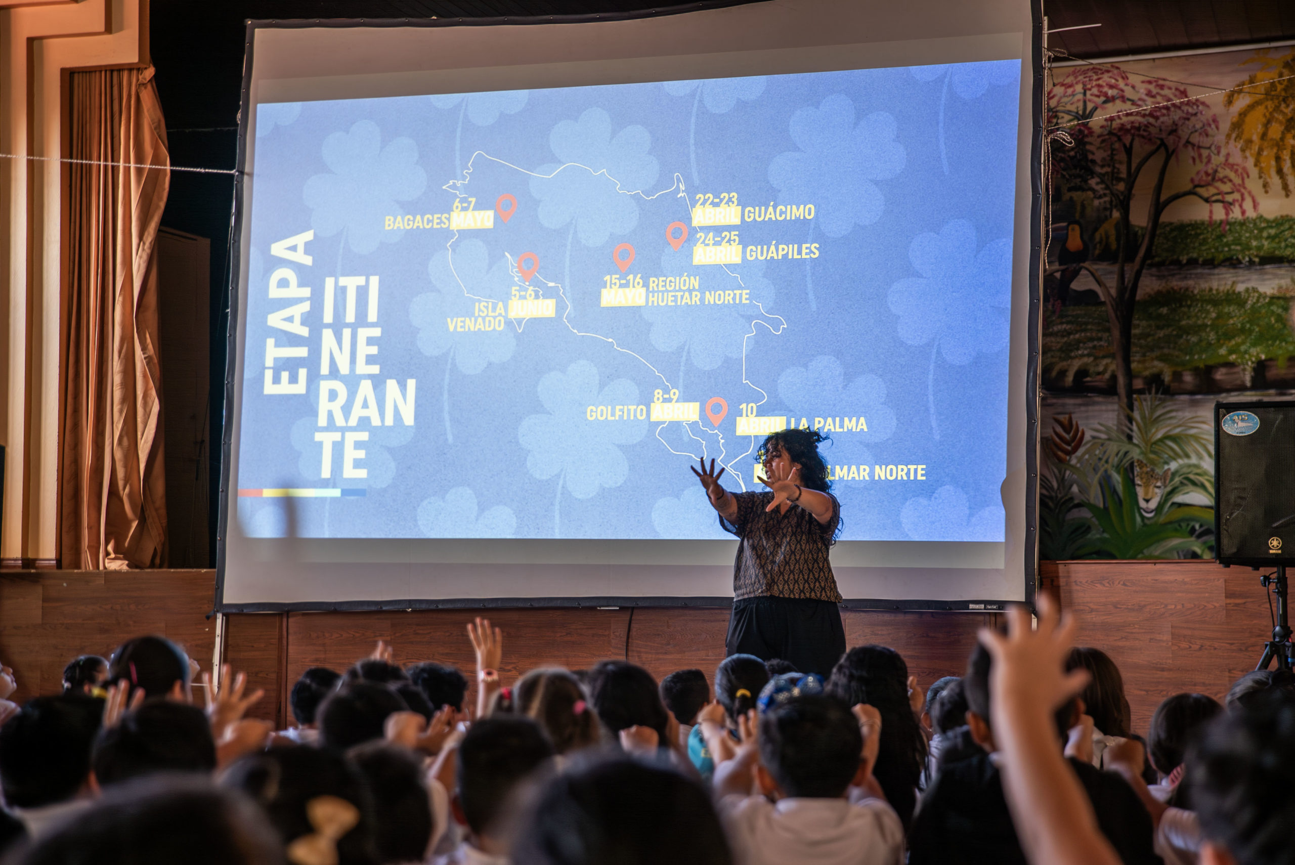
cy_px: 432
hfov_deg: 31.4
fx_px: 2303
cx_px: 648
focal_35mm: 64
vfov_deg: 21.3
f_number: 3.5
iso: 3200
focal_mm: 64
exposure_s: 1/50
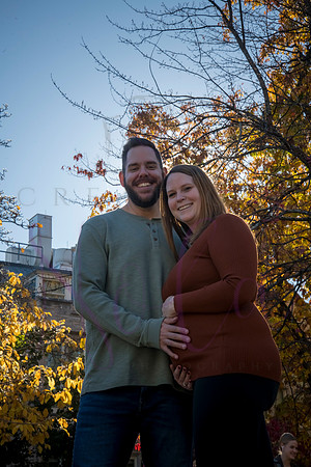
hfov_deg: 19.5
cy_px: 234
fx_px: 907
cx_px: 156
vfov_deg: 28.8
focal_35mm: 70
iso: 640
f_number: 20
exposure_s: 1/160
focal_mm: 70
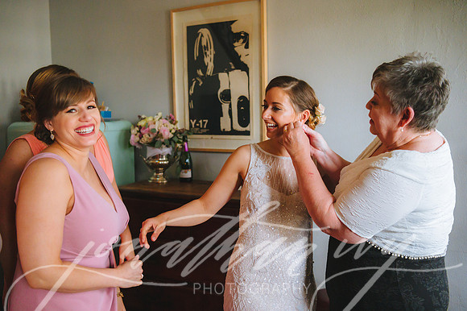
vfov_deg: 37.8
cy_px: 156
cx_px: 226
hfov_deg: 54.4
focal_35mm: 35
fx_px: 454
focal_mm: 34
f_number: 2.8
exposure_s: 1/1000
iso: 6400
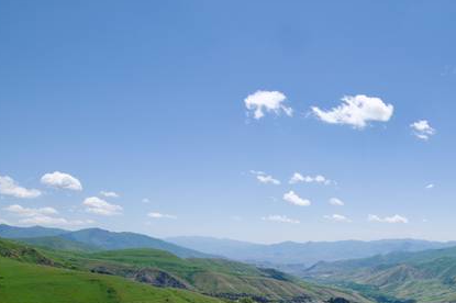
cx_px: 379
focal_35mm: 34
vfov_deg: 37.6
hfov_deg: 51.7
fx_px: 429
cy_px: 240
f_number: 10
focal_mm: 13
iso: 100
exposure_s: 1/250
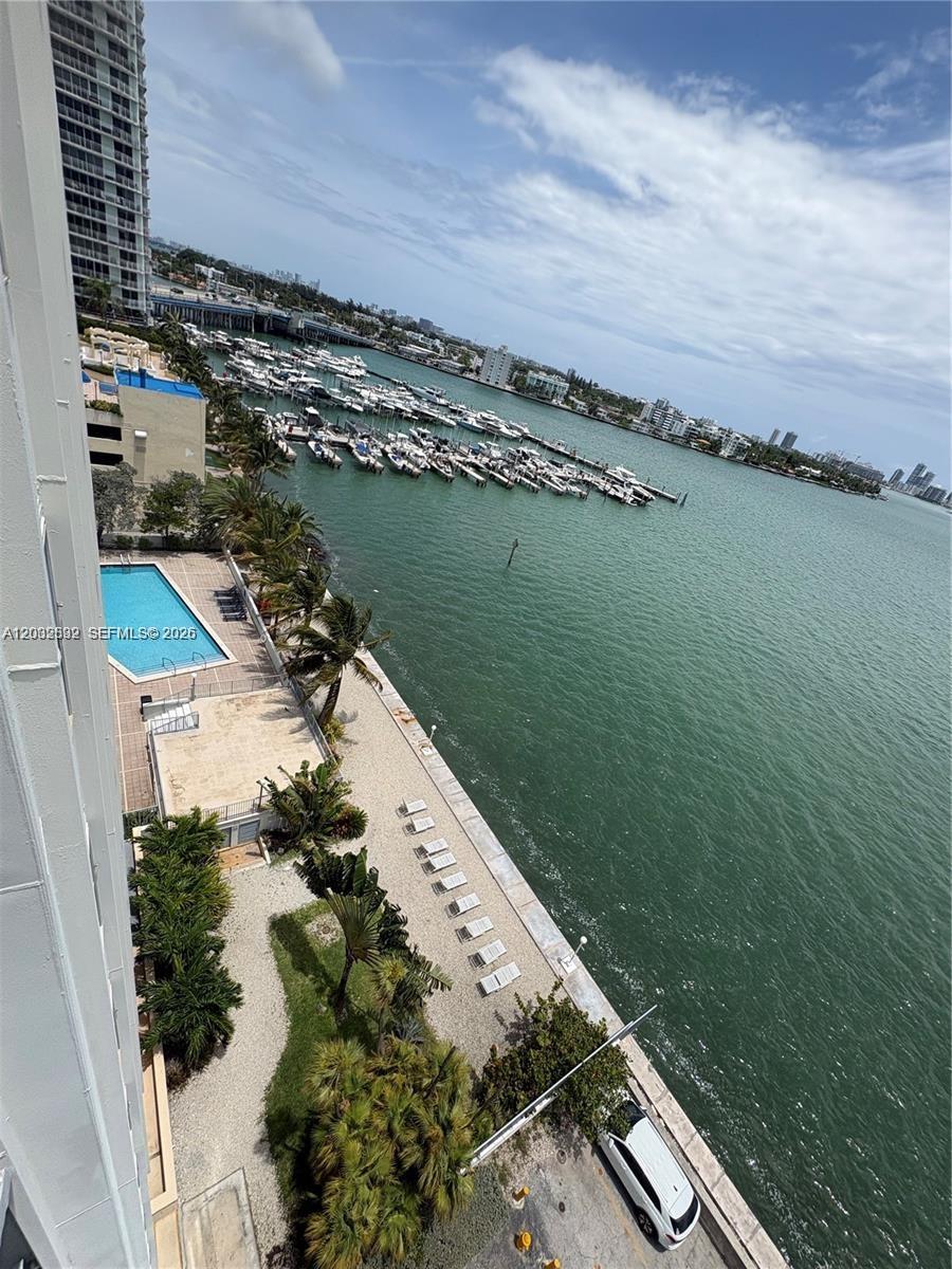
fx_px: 513
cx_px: 476
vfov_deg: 102.1
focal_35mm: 14
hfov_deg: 85.7
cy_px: 634
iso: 50
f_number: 2.2
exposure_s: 1/2415
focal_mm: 2.22
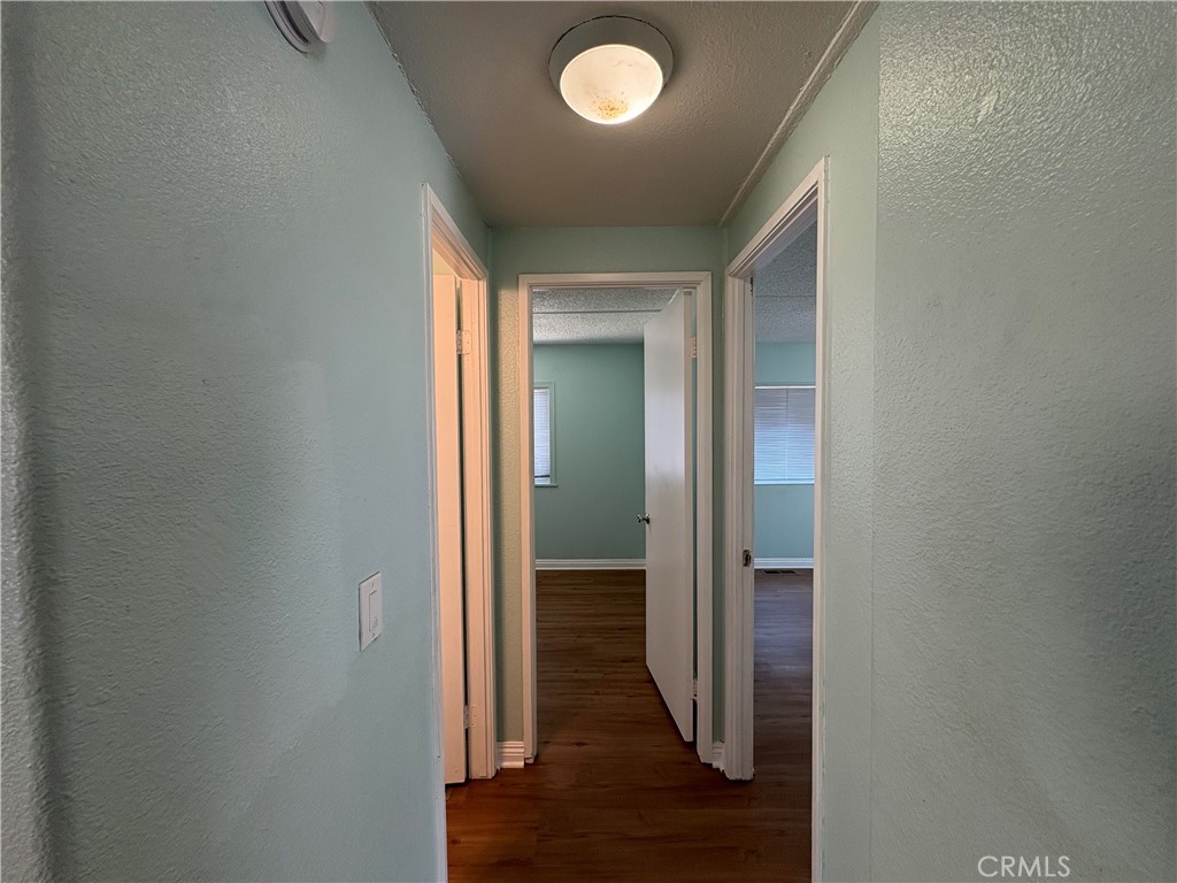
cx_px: 588
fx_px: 476
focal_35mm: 14
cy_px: 442
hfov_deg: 102.1
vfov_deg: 85.7
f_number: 2.2
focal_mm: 2.22
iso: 125
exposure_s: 1/60
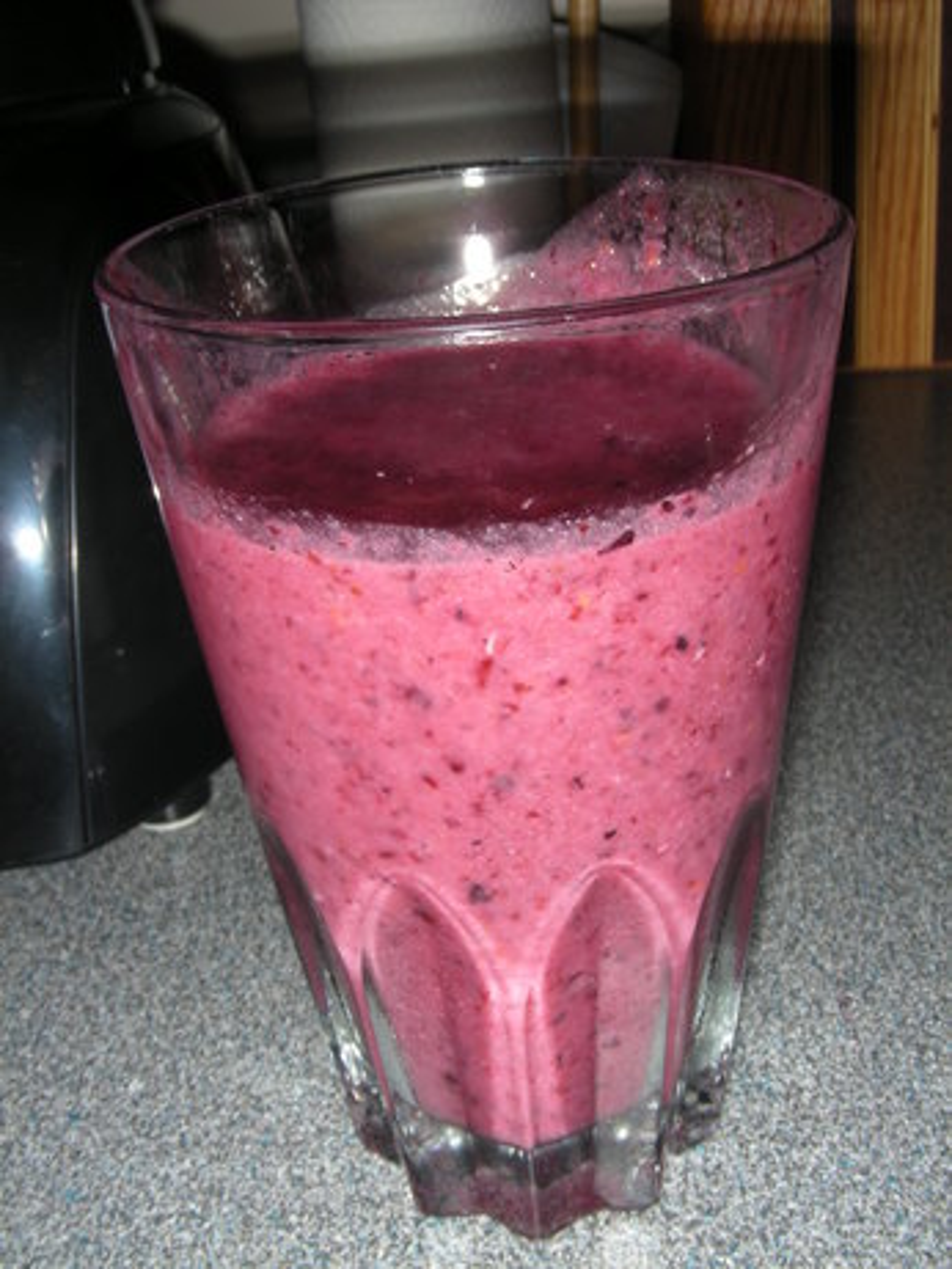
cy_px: 634
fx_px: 1393
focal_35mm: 38
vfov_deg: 49.0
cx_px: 476
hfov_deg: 37.7
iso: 53
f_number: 13.6
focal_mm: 6.3
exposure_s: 1/60
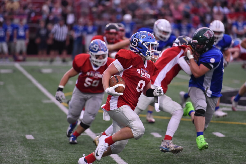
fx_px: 1367
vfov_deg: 6.9
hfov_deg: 10.3
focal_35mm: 200
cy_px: 82
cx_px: 123
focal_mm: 200
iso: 4000
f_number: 2.8
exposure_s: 1/2500
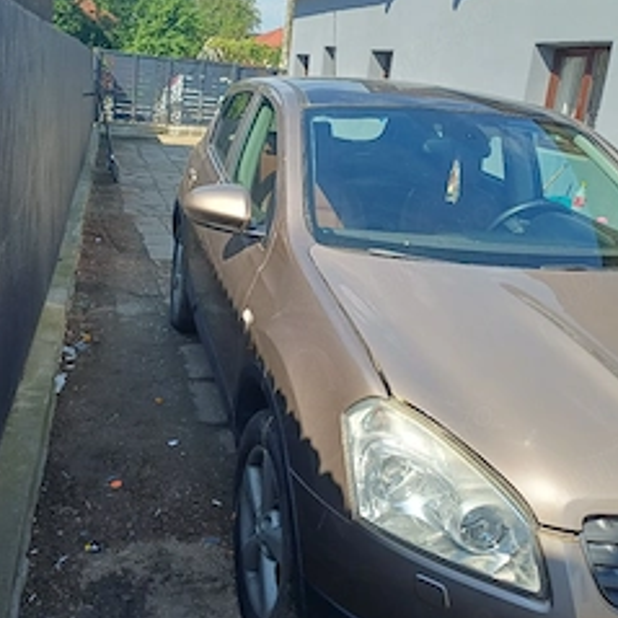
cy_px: 295
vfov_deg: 44.9
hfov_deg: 44.8
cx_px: 261
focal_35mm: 37
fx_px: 747
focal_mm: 4.65
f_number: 1.8
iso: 50
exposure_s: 1/588
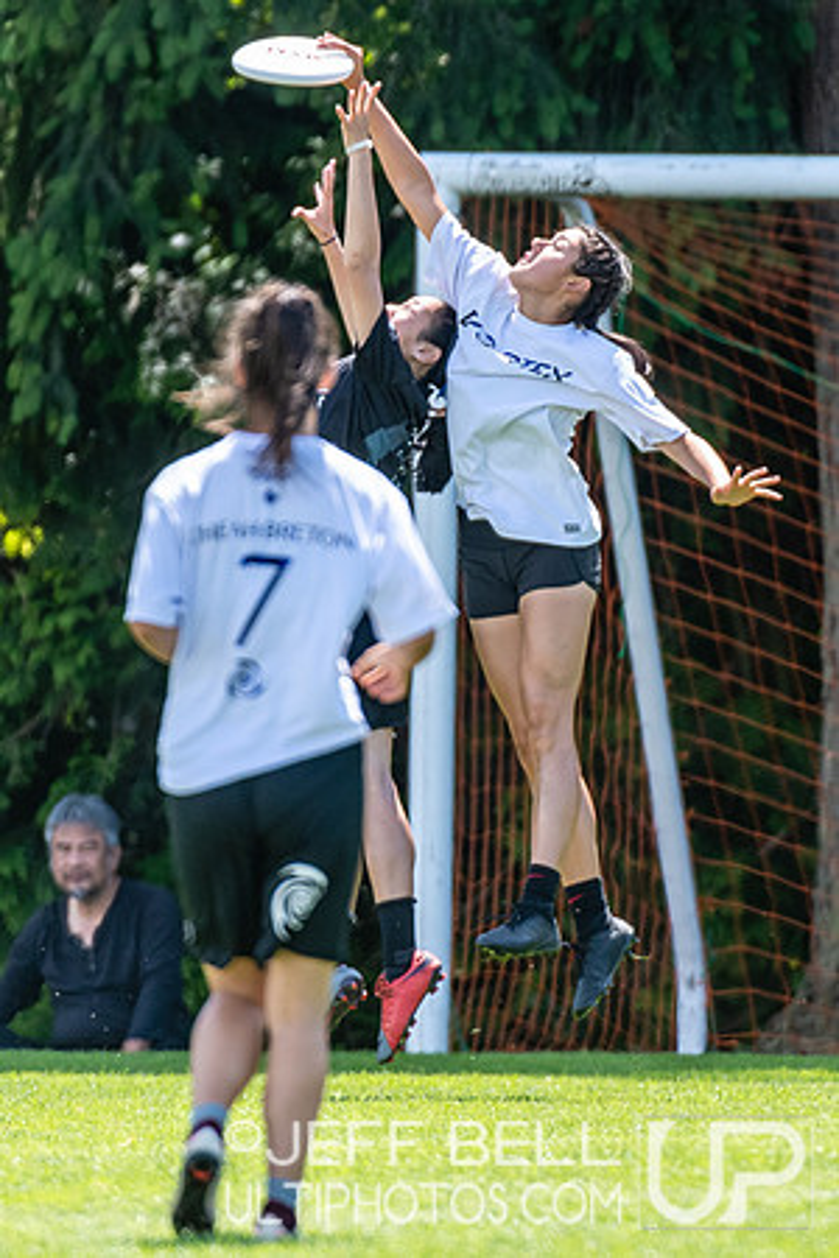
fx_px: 38519
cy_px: 488
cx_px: 582
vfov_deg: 1.9
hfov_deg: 1.2
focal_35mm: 1102
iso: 560
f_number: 4
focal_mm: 400
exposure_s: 1/1600
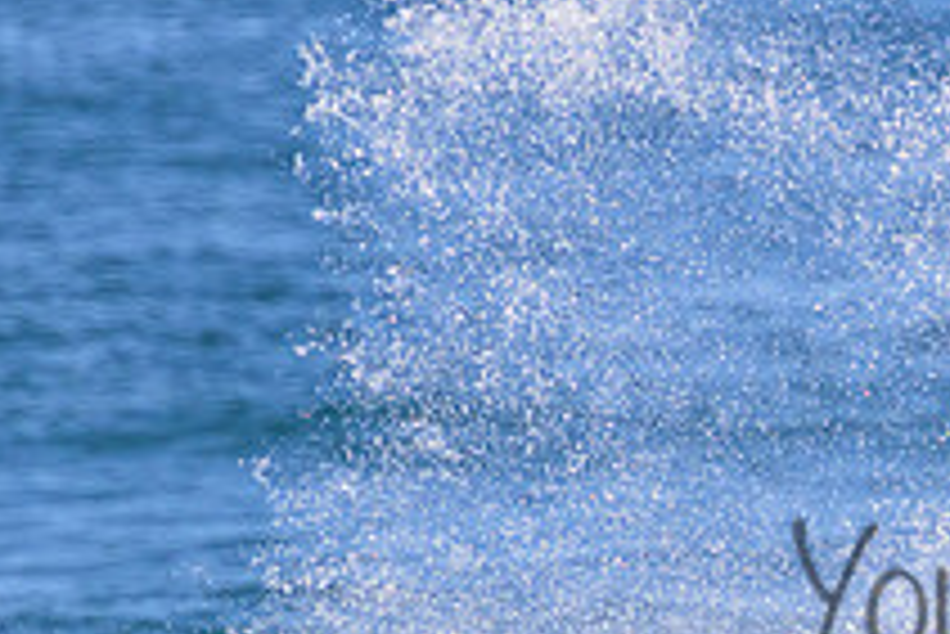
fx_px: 58173
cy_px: 551
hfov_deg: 0.9
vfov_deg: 0.6
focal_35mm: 2203
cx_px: 1256
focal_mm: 800
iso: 2000
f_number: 11
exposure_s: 1/2000
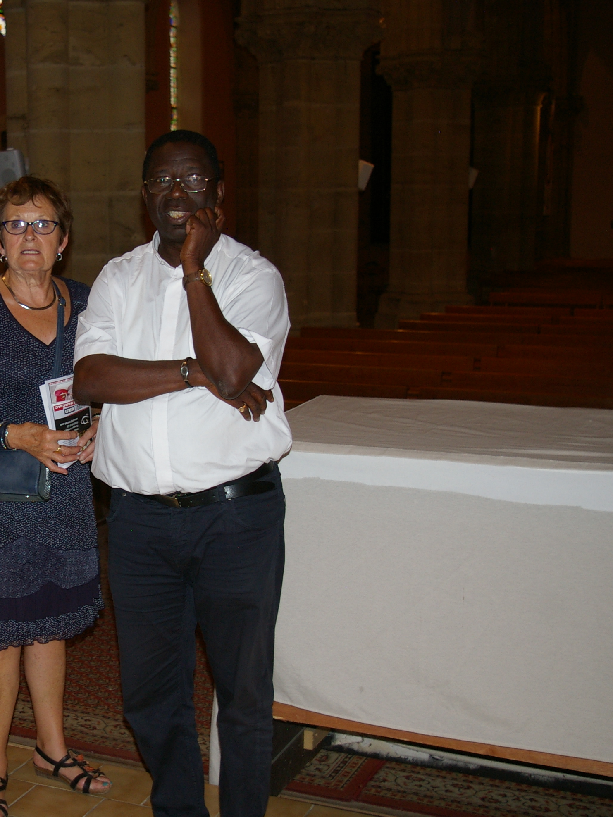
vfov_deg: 33.8
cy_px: 413
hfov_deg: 24.9
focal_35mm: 57
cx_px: 57
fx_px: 1346
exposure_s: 1/45
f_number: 4.5
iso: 400
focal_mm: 26
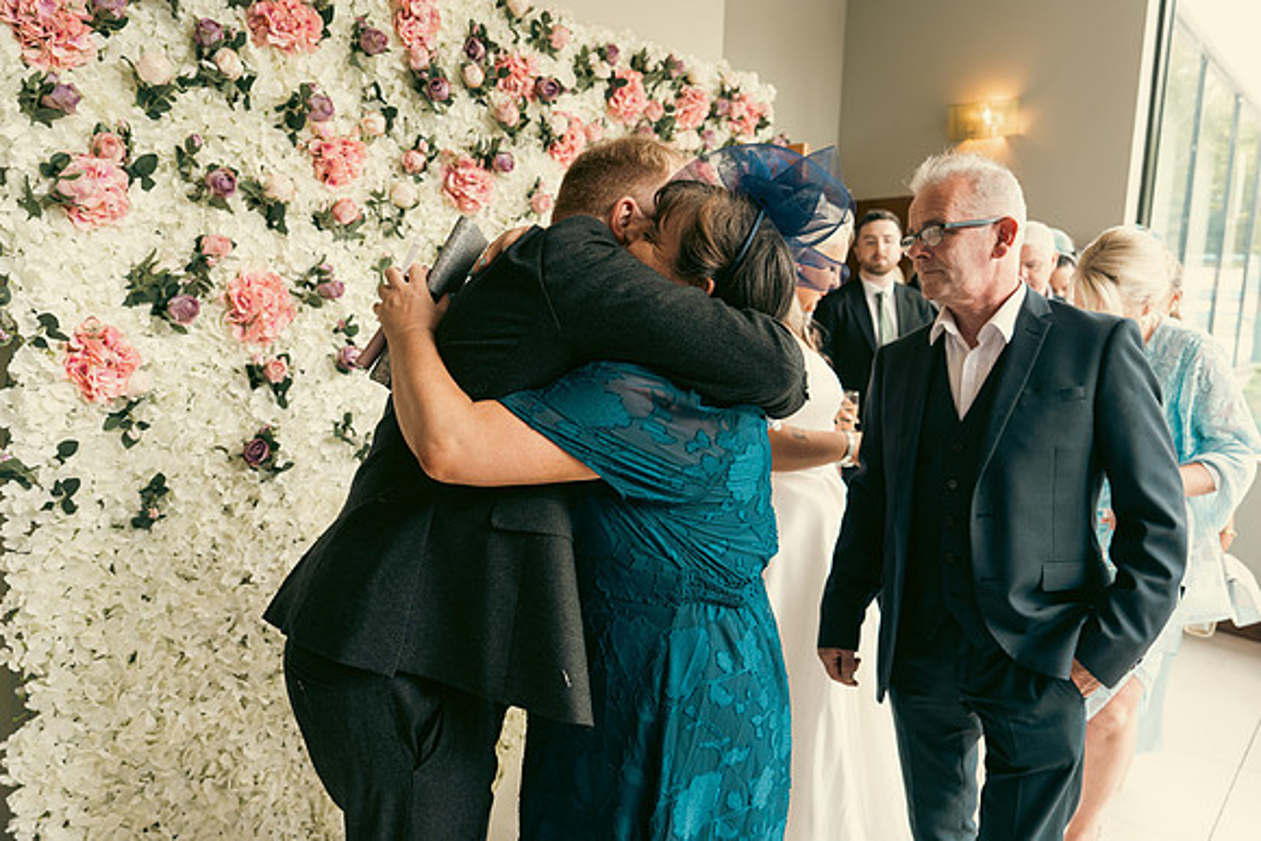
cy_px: 420
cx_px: 630
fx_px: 911
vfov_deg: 49.6
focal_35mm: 26
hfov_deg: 69.4
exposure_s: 1/160
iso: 800
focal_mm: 26
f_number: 3.5
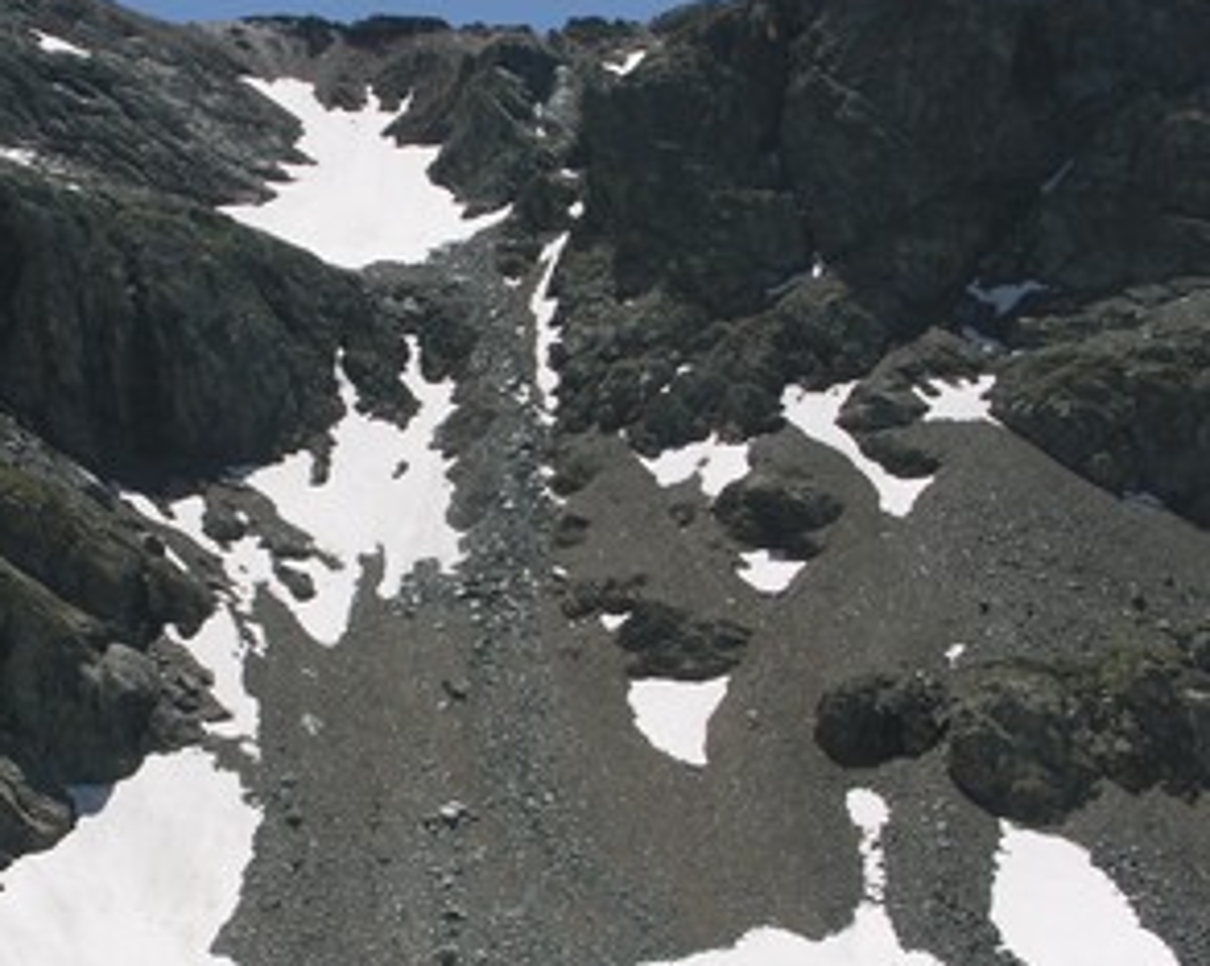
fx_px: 2147
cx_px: 368
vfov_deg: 25.3
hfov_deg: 31.1
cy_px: 586
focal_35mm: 60
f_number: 8
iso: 64
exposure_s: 1/400
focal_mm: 7.83
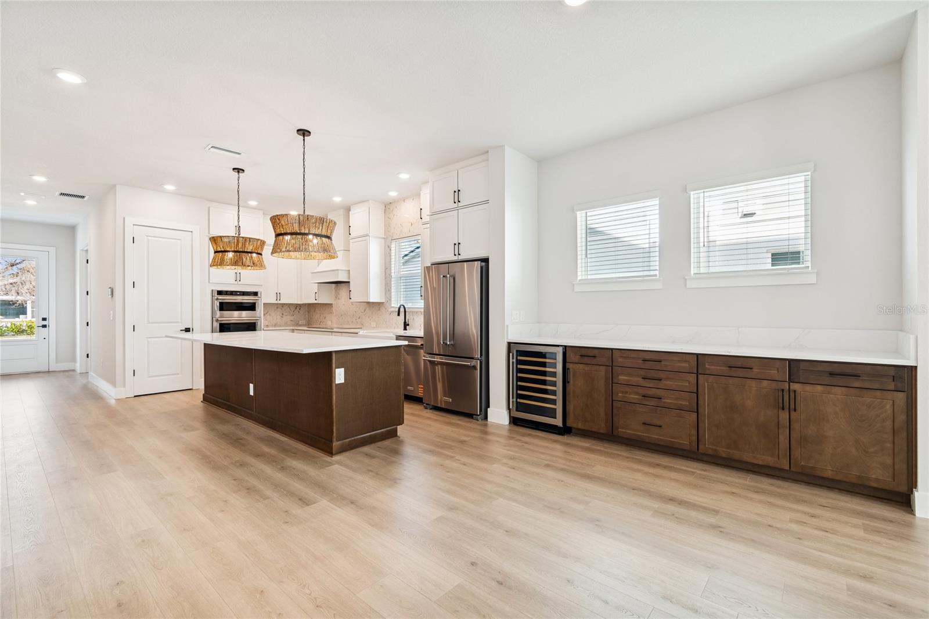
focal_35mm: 15
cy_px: 310
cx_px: 464
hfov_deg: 100.4
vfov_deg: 77.3
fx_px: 387
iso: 100
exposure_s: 1/2.5
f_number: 7.1
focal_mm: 10
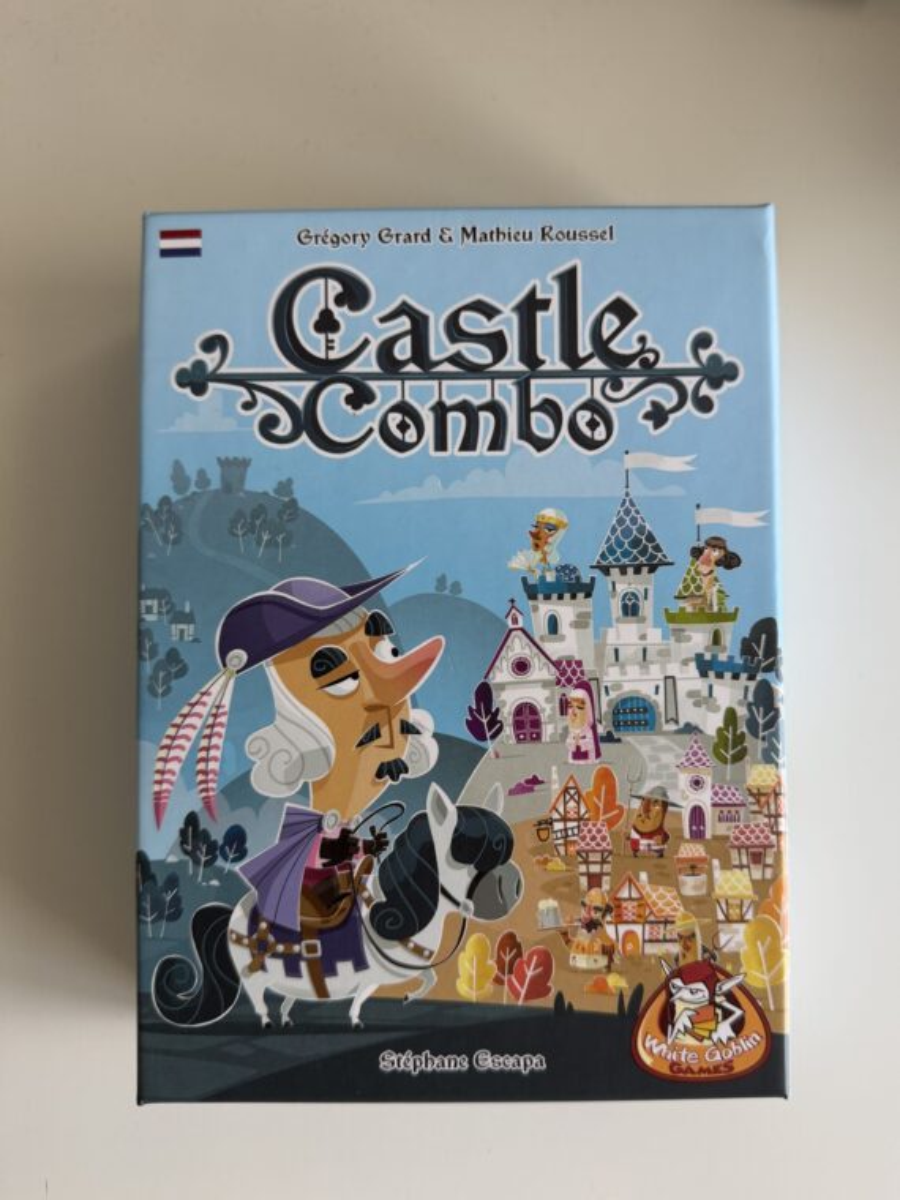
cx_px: 450
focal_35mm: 24
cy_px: 600
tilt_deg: -86.9
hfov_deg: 56.8
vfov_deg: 71.6
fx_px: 832
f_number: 1.78
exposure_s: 1/121
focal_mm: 6.76
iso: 160
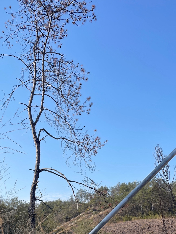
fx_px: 305
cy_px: 191
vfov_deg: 40.2
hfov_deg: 32.1
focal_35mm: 45
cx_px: 71
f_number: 1.6
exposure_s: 1/3731
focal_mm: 4.2
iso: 50
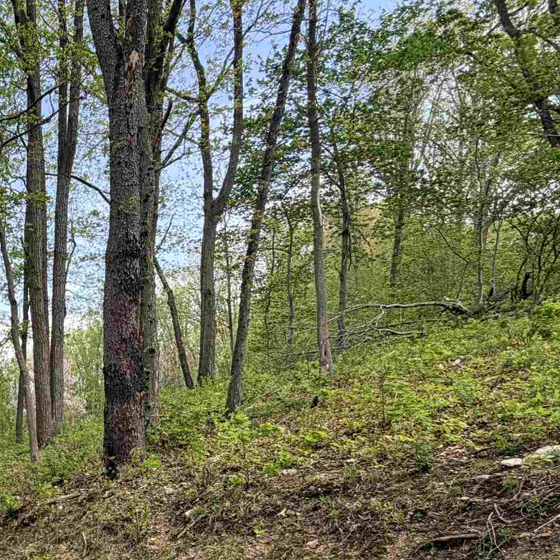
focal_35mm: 36
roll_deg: -1.9
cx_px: -94
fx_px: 659
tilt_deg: -0.9
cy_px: 451
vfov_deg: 43.8
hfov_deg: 36.7
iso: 50
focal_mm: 2.22
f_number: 2.2
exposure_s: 1/502
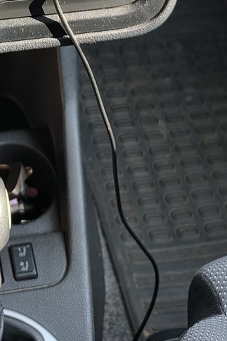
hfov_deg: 16.9
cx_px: -8
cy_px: -146
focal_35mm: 79
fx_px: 747
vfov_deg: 22.0
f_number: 1.65
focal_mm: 6.14
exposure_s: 1/100
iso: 100
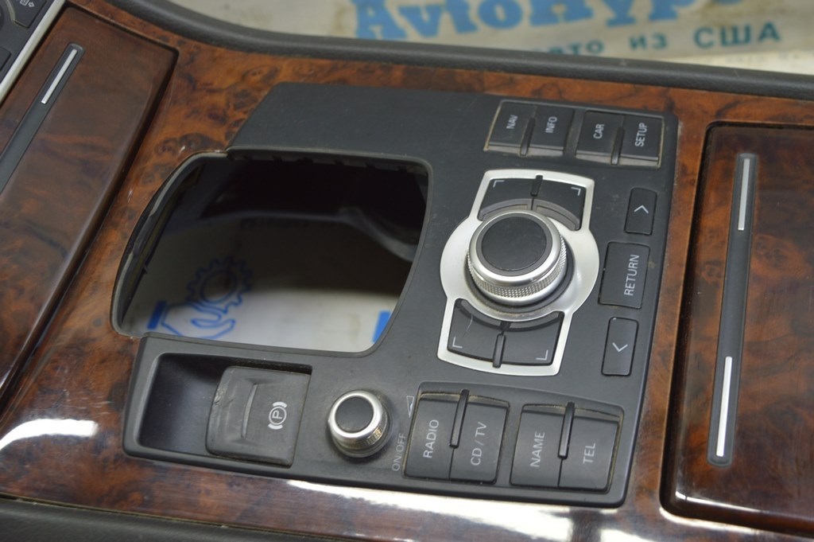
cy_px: 271
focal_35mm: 42
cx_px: 407
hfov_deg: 46.4
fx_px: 949
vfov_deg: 31.8
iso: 400
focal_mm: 28
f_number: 5.6
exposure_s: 1/20
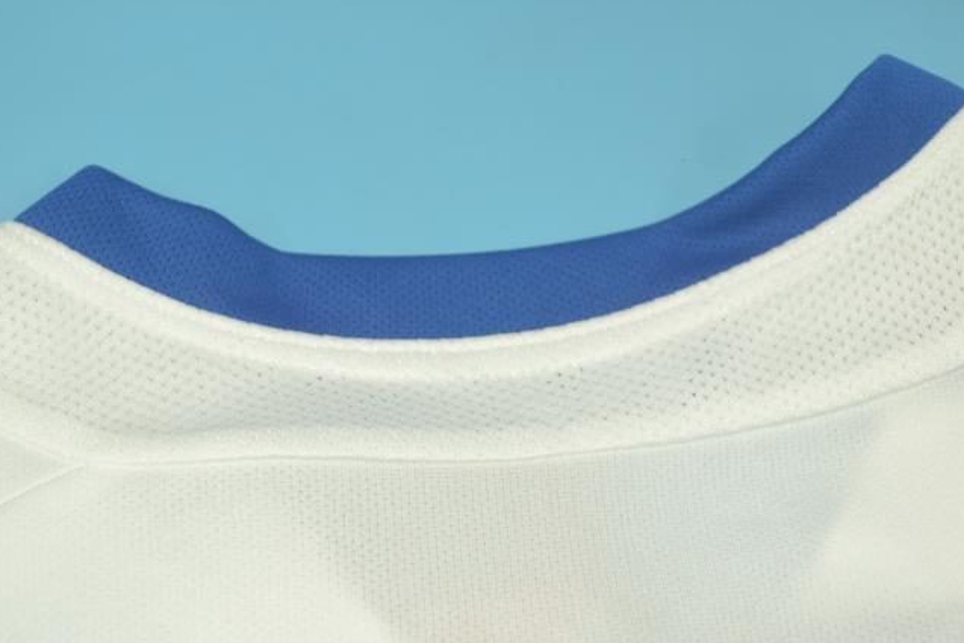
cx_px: 504
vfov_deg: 22.3
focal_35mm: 61
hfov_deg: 32.9
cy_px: 321
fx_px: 1634
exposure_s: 1/200
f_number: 4
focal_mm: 24
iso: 200
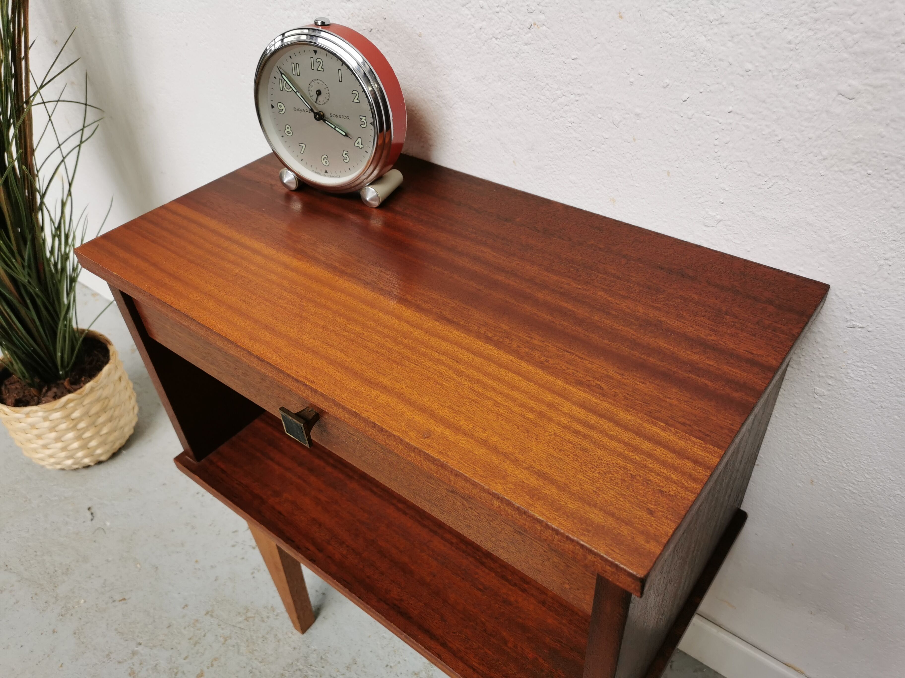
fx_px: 706
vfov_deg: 51.4
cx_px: 452
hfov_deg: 65.3
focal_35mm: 27
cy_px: 339
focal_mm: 5.58
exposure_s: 1/110
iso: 50
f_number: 1.8
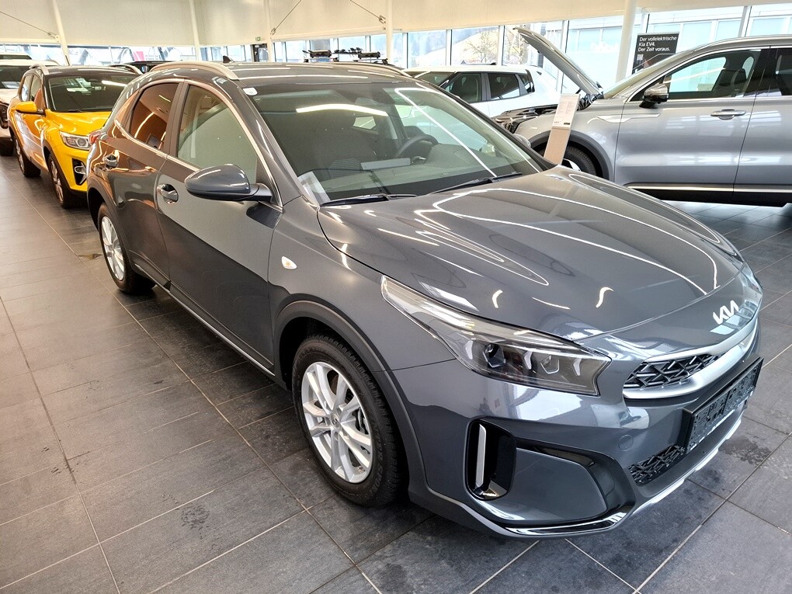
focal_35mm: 23
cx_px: 396
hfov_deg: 73.9
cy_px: 297
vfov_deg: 58.9
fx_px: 526
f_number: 1.8
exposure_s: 1/100
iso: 100
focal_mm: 5.54
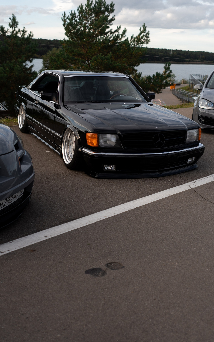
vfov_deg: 41.4
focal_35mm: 48
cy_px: 117
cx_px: 112
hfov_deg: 26.9
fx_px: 448
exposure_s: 1/1600
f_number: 2.2
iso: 100
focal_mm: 35
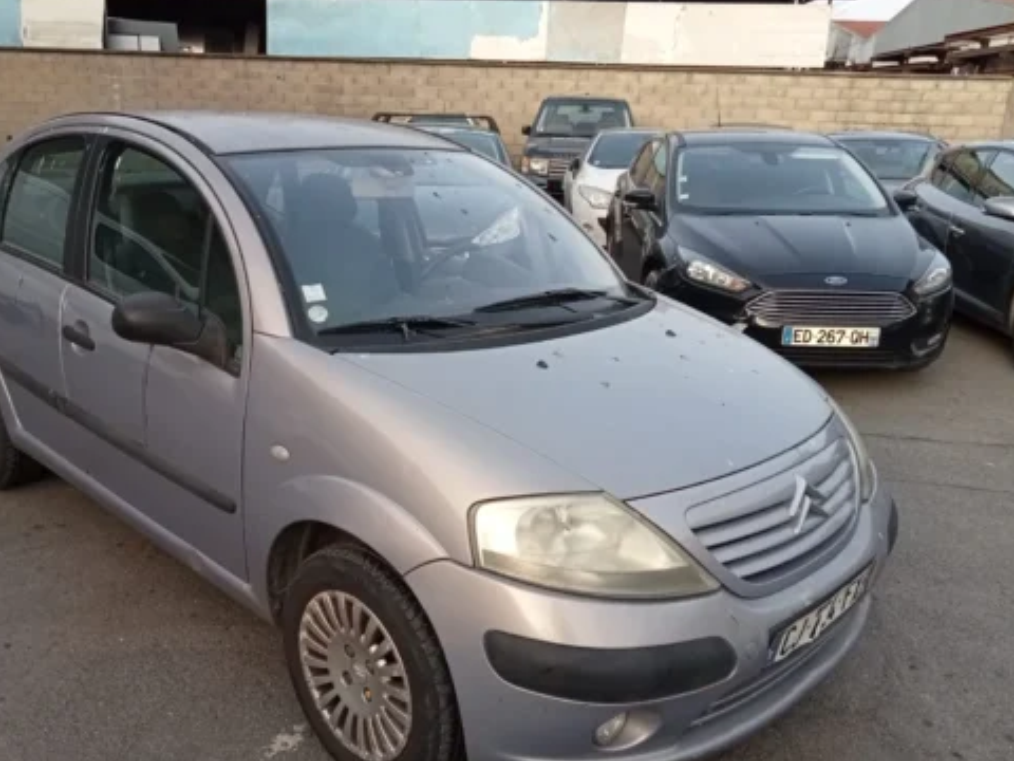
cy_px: 400
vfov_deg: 40.7
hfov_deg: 52.5
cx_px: 437
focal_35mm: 35
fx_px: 1025
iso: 100
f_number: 2.2
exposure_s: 1/144
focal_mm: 3.46
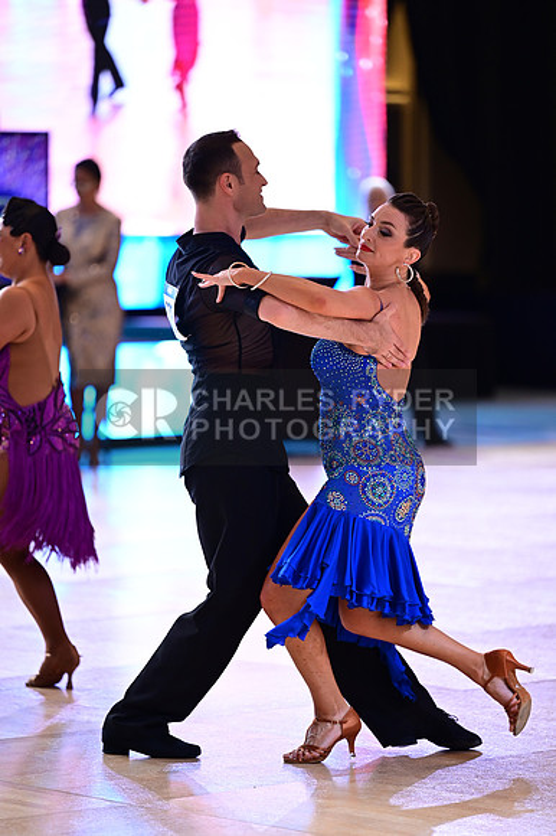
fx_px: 4059
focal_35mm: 175
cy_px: 418
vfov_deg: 11.8
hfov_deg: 7.8
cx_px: 278
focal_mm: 175
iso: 2000
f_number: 2.8
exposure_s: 1/400
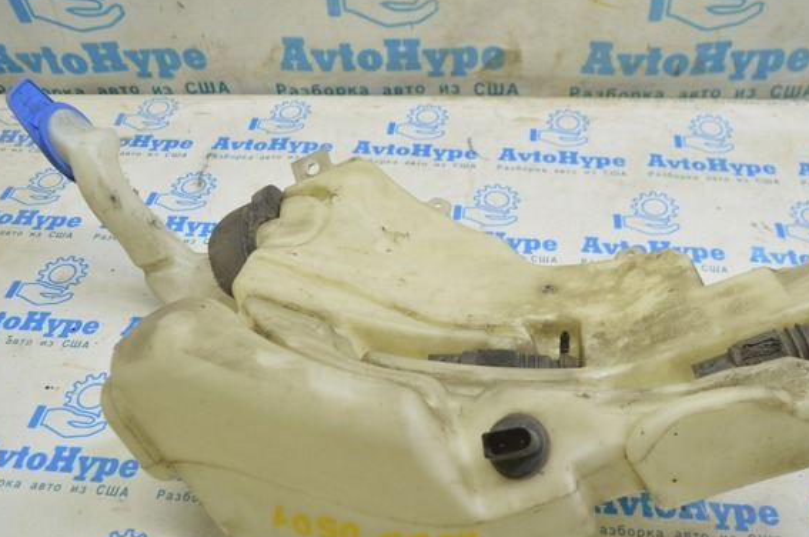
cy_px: 283
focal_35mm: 36
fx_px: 798
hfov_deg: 53.7
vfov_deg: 37.2
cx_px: 439
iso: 400
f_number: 5.6
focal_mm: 21
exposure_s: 1/20
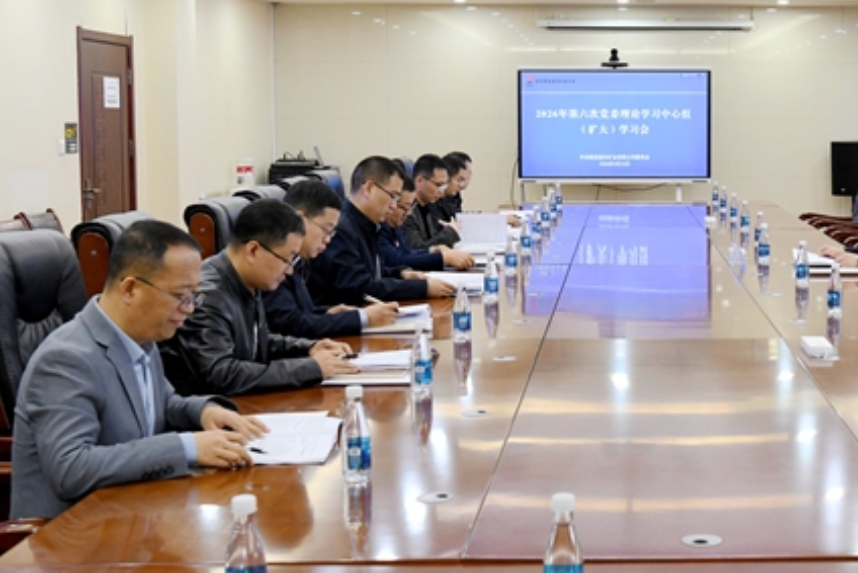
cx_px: 554
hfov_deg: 46.8
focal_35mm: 41
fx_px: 977
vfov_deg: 32.4
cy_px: 196
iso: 1600
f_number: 5
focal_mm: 29
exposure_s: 1/100
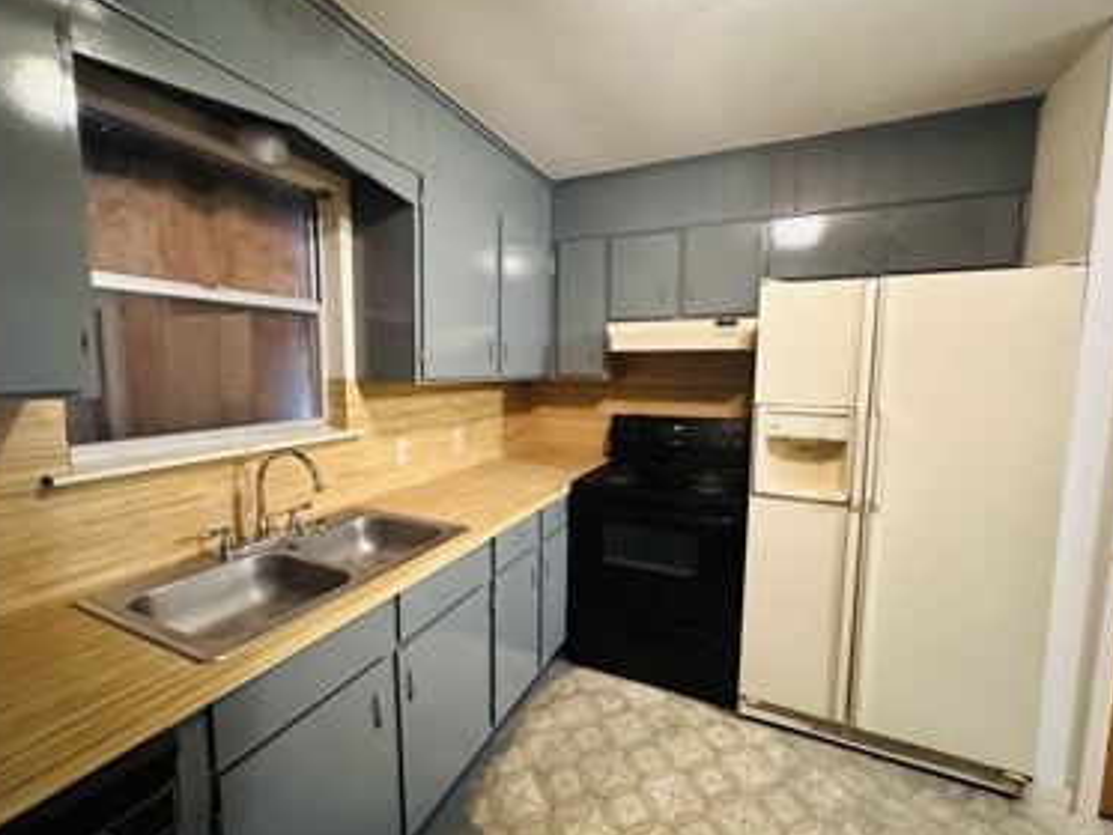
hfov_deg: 98.2
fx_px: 482
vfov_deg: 81.8
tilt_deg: -5.5
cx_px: 555
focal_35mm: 15
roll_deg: -1.3
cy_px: 412
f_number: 2.2
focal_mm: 2.22
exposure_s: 1/40
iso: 1000
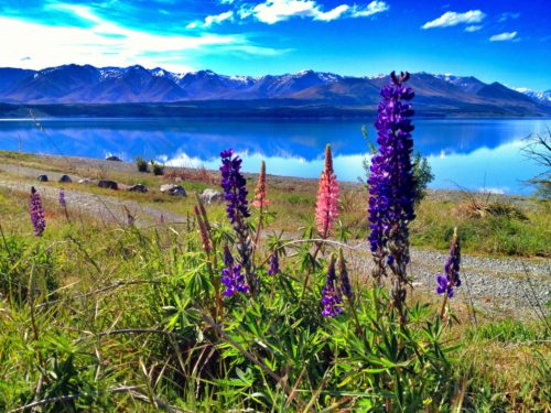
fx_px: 557
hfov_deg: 52.6
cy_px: 206
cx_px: 276
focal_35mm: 35
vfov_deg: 40.7
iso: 50
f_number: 2.4
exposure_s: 1/1905
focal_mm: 4.28
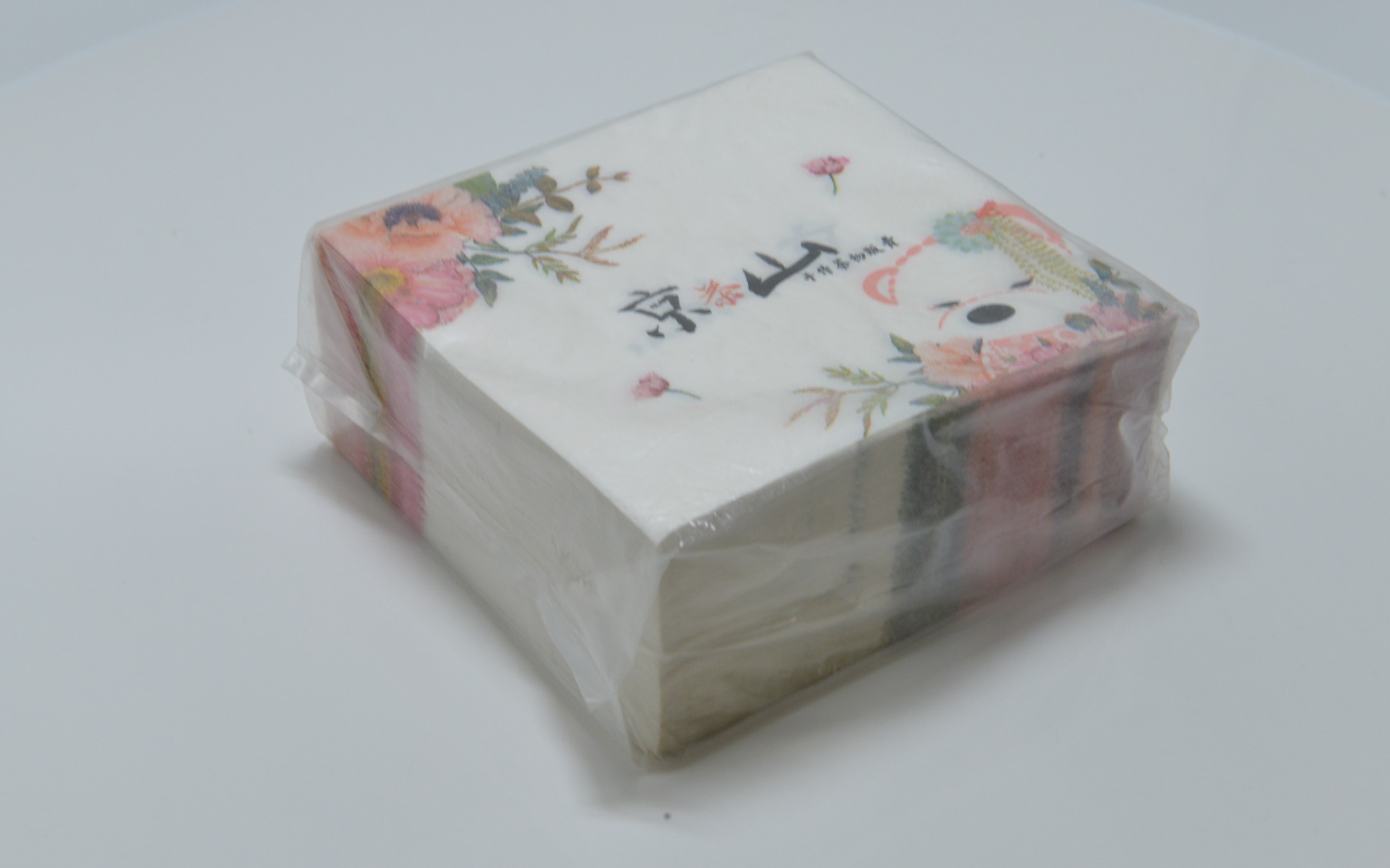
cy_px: 432
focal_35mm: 58
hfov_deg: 35.1
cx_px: 697
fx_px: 2197
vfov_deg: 22.4
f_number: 13
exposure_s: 1/60
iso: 1800
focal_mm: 56
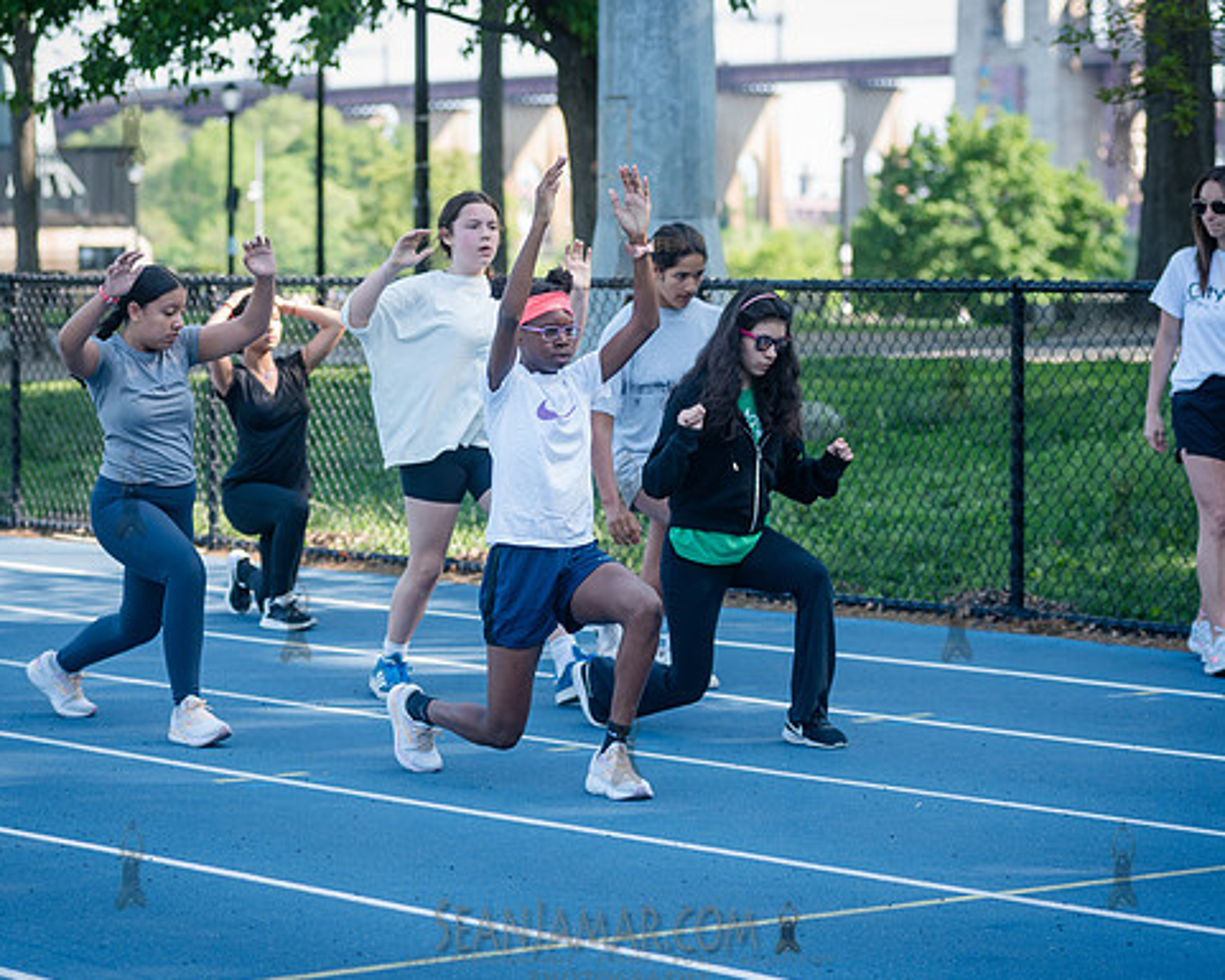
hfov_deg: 15.0
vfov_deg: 12.1
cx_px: 547
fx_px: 4642
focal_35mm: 128
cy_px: 523
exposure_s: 1/640
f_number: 4
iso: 400
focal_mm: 100
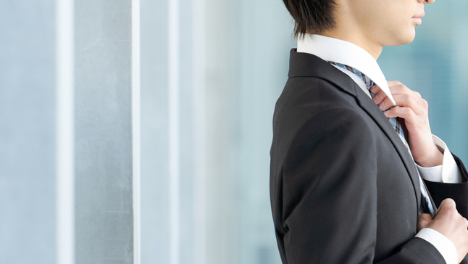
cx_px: 300
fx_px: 4345
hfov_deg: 6.2
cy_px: 65
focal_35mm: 350
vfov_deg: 3.5
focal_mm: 180
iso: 400
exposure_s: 1/160
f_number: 3.5
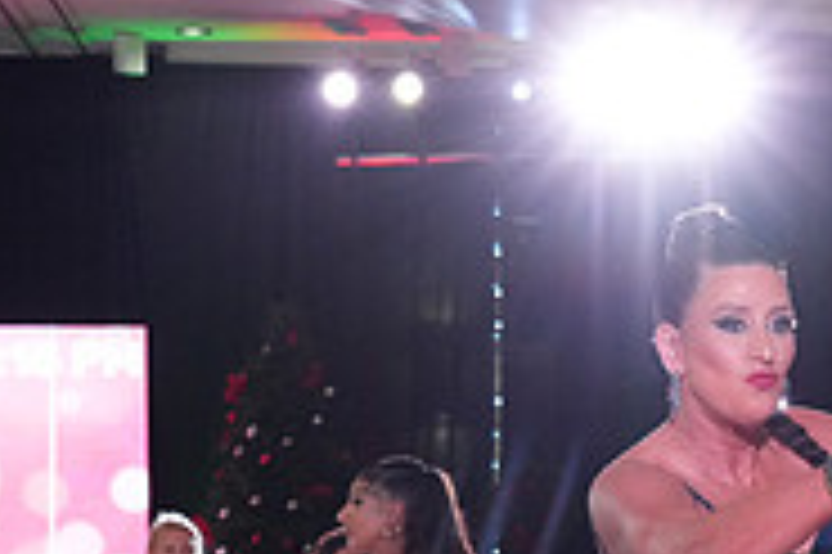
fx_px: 4064
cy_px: 863
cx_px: 881
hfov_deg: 11.5
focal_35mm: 176
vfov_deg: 7.6
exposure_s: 1/320
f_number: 5.6
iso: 5000
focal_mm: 56
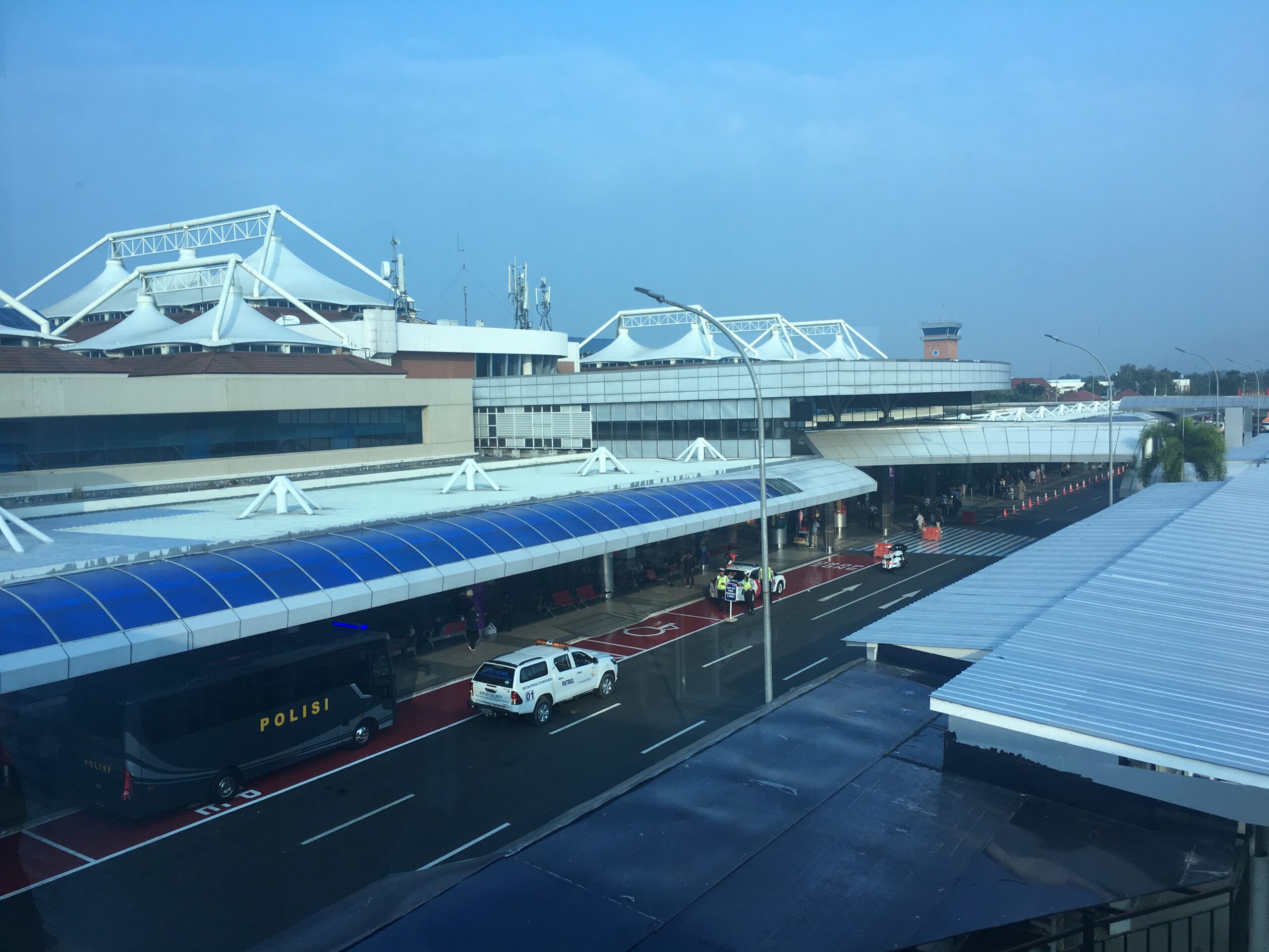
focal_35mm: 29
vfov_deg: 48.2
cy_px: 476
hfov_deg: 61.7
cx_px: 634
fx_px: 1063
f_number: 2.2
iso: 25
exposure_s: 1/434
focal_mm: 4.15
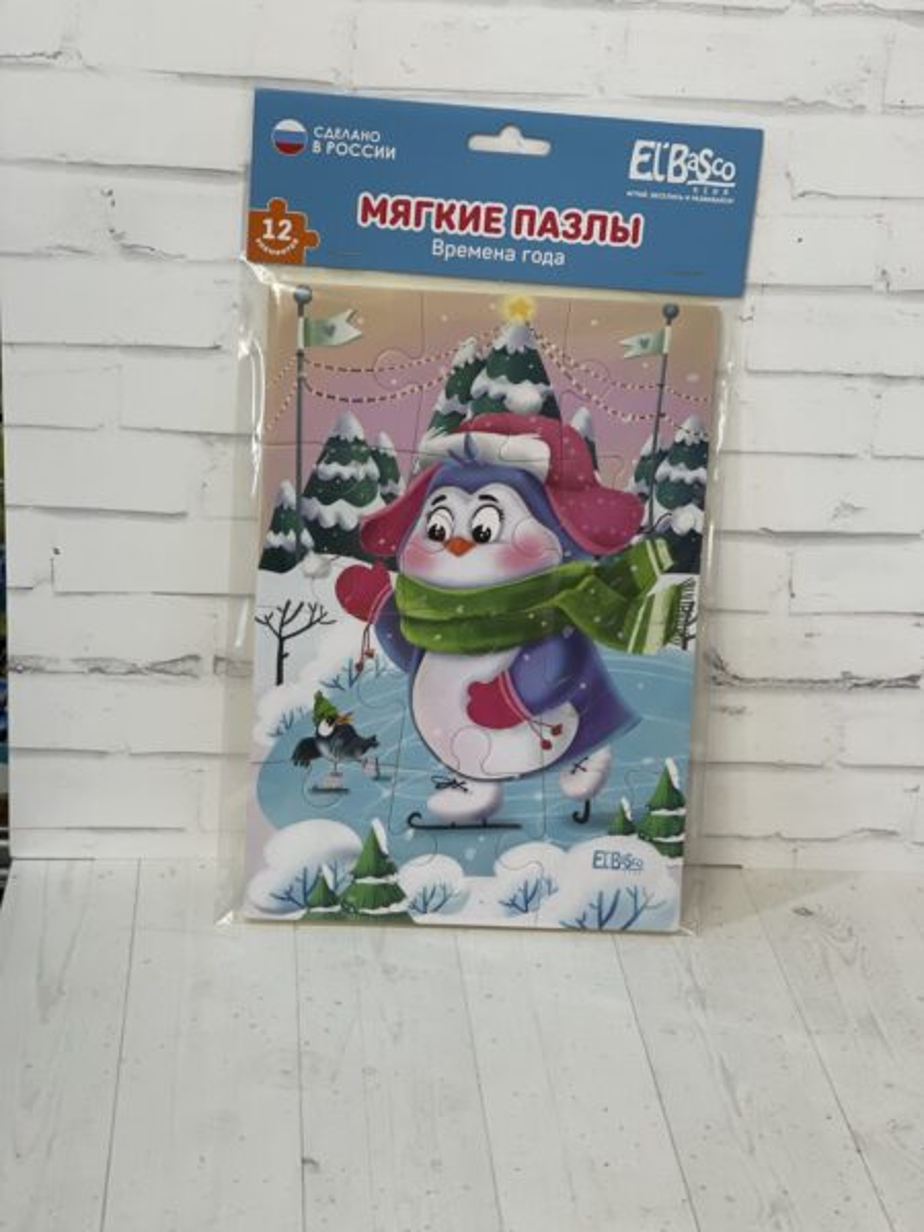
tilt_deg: -19.5
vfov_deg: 30.3
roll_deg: -2.4
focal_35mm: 64
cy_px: 616
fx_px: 2278
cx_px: 462
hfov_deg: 22.9
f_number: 2.2
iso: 125
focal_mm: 7.5
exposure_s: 1/121
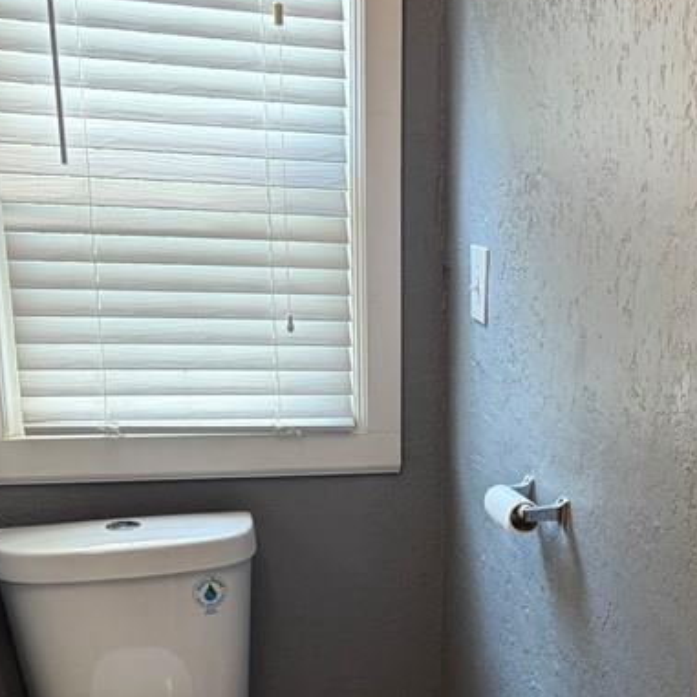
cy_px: 646
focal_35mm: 57
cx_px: 587
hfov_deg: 29.2
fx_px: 1298
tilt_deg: -20.9
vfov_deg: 28.7
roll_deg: -3.3
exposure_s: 1/60
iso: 250
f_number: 1.78
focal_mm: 6.76
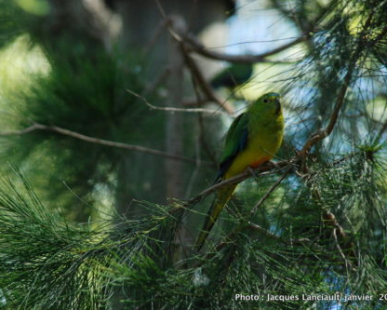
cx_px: 179
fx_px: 3884
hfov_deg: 5.7
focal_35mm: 339
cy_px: 155
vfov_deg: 4.6
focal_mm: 200
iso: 800
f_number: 5.6
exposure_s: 1/250
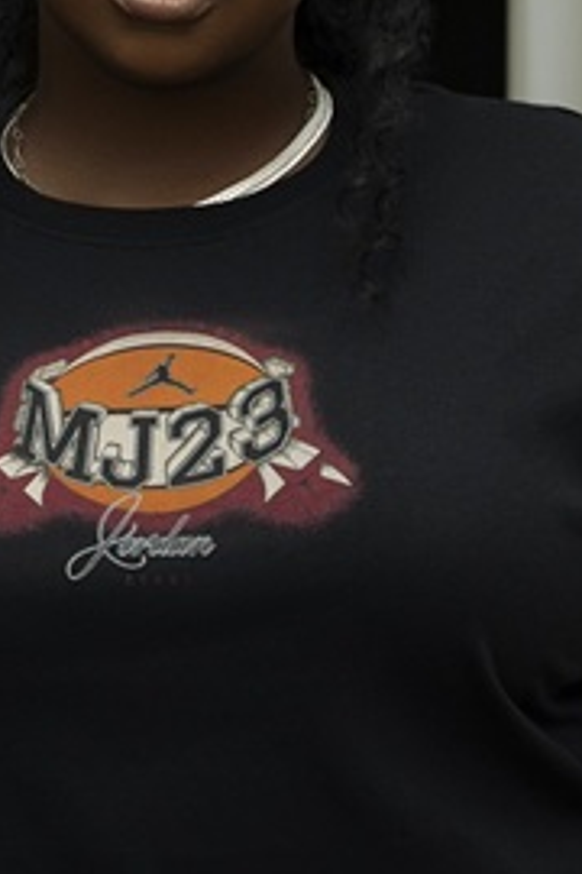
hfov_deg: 8.9
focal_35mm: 155
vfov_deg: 13.2
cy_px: 427
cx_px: 244
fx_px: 3758
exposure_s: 1/160
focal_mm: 38
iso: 500
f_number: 4
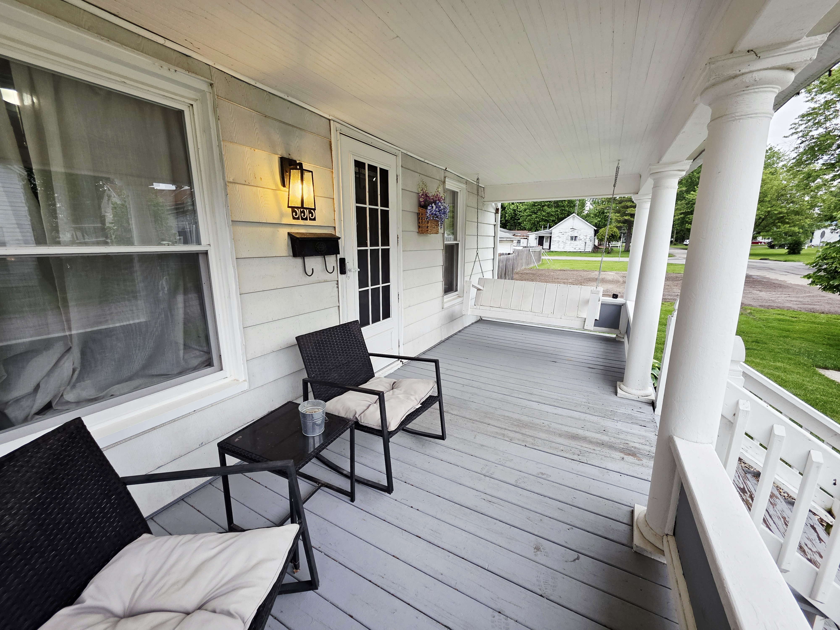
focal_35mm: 13
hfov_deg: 106.2
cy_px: 315
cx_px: 420
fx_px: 315
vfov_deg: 89.9
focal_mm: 2.2
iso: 125
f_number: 1.9
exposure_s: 1/120
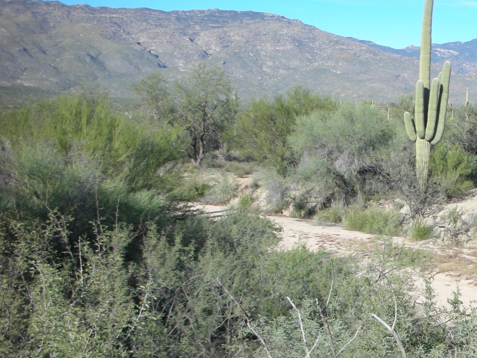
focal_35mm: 59
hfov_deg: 31.6
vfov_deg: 24.6
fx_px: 813
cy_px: 261
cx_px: 397
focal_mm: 5.8
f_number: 8.5
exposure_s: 1/65.4
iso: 50
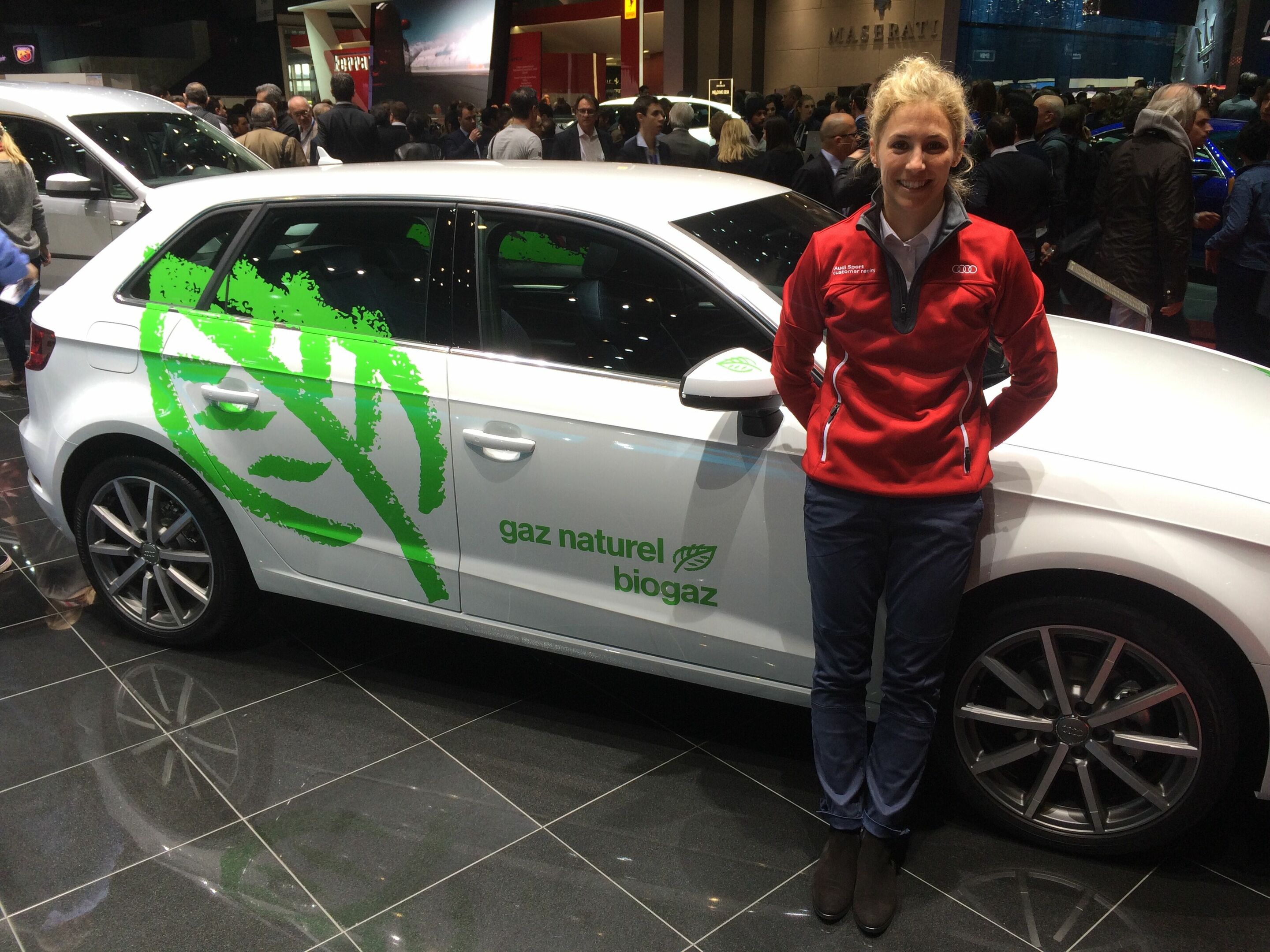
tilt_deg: -19.6
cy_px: 476
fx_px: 1064
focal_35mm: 29
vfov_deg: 48.2
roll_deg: +0.5
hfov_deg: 61.7
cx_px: 635
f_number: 2.2
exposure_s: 1/60
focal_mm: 4.15
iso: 40
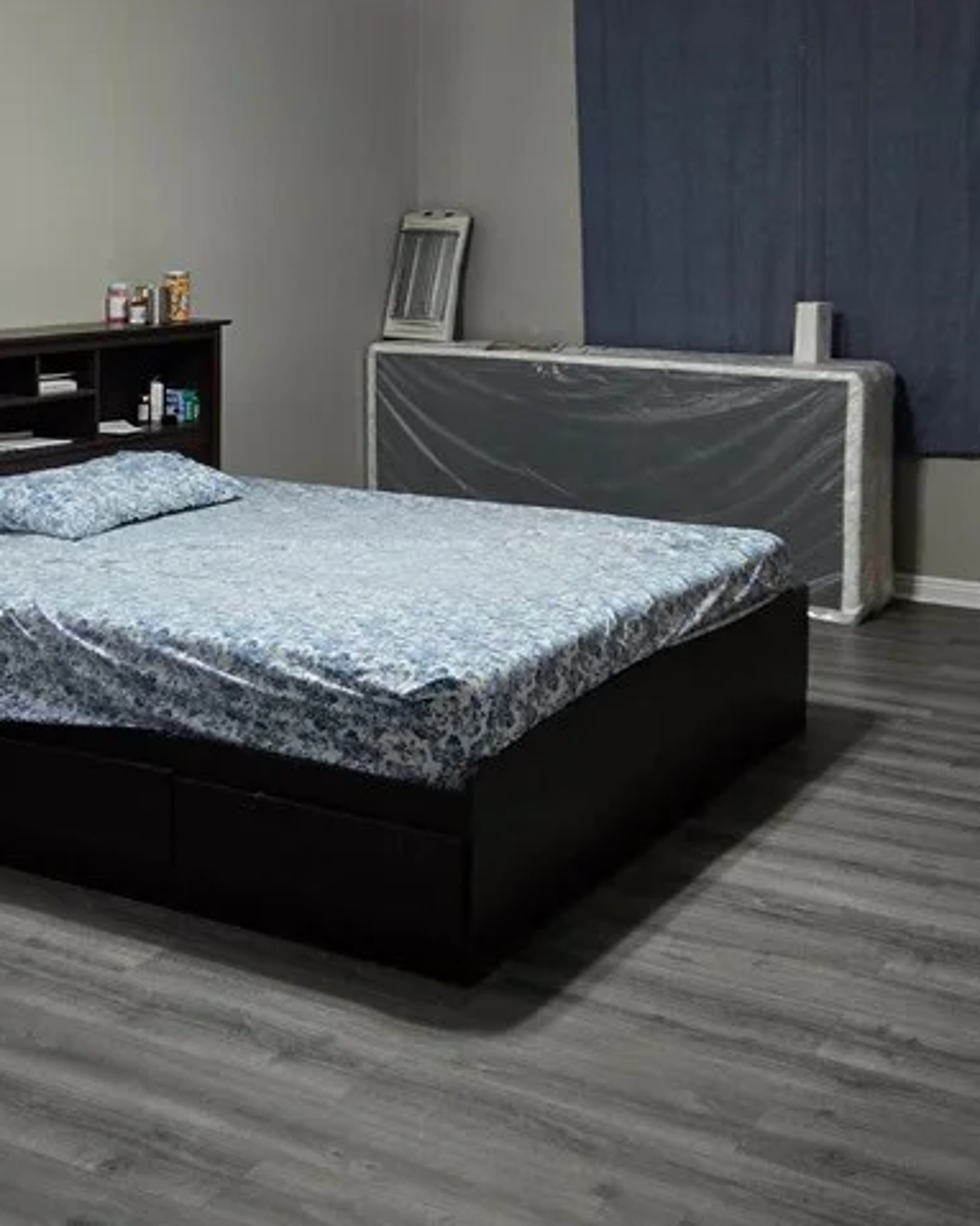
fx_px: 1741
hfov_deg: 31.3
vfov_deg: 38.0
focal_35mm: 48
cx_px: 384
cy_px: 340
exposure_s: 1/120
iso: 320
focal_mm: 5.4
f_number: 1.8
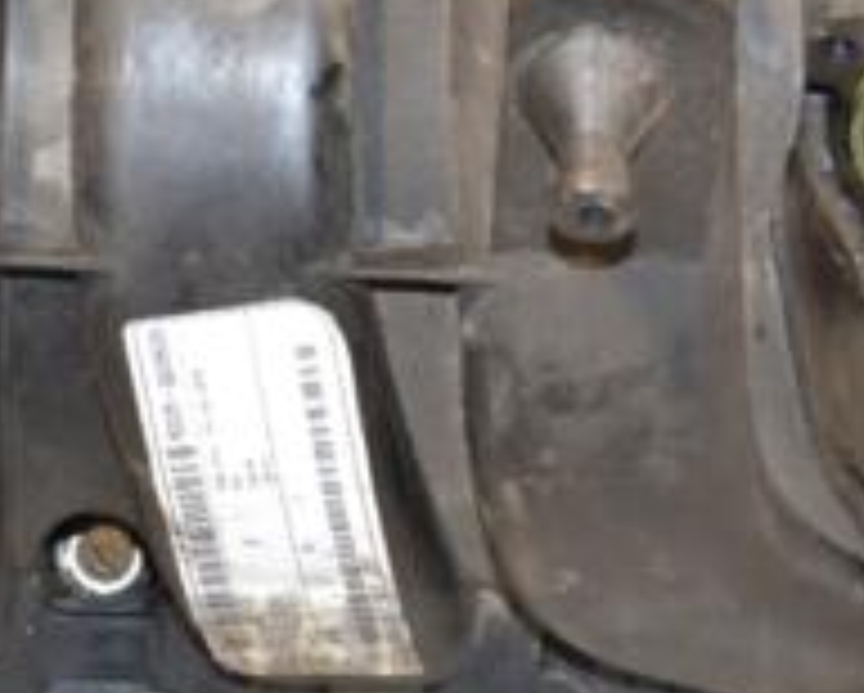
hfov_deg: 9.1
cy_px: 63
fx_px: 5401
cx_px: 81
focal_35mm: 211
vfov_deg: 7.3
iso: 800
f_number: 4.8
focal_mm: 48
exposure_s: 1/160
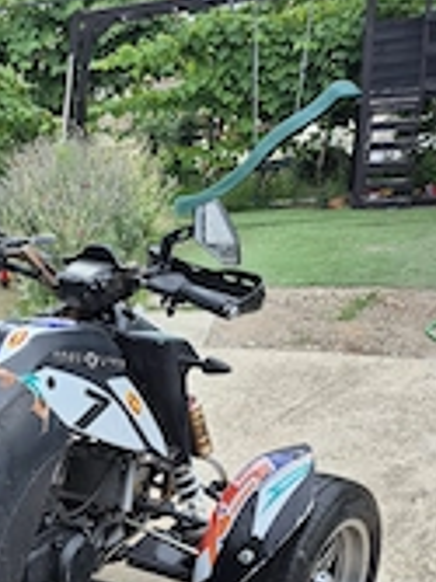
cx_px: -35
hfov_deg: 24.8
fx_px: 925
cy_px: 516
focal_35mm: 55
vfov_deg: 33.3
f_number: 1.8
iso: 25
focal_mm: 5.4
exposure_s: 1/385
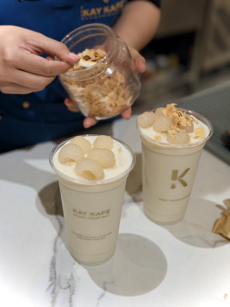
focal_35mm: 48
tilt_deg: -34.4
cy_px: 154
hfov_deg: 30.3
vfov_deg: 39.7
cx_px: 115
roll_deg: -2.3
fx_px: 425
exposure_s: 1/50
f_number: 1.78
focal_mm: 6.76
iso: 50
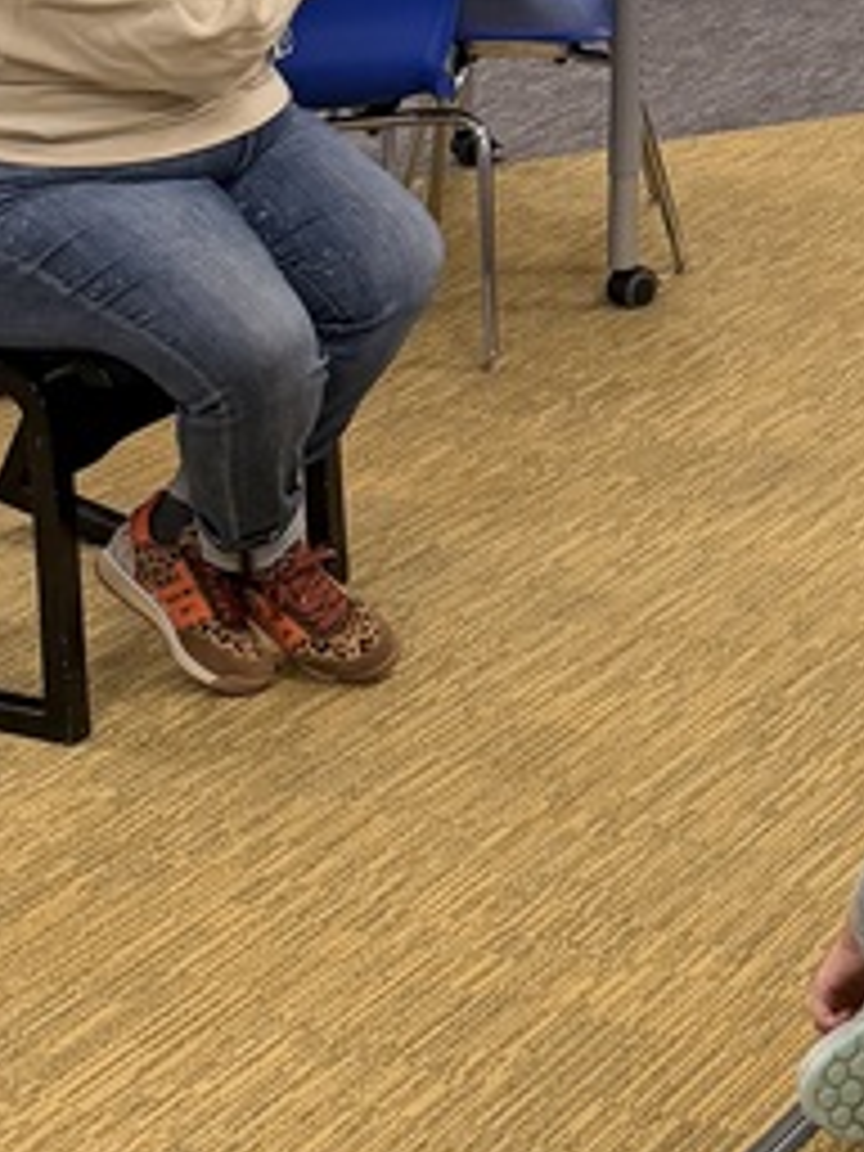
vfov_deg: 18.4
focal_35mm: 96
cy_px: -518
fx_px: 3195
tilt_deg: -4.5
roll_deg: -2.0
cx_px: 1408
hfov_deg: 14.1
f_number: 1.78
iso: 200
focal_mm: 6.76
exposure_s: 1/139
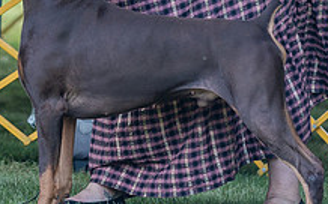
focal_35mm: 767
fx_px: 6853
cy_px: -78
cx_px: -11
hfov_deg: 2.7
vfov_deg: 1.7
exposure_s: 1/500
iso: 125
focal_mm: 200
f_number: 3.2
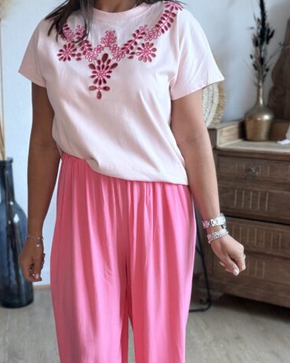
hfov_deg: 30.2
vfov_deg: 37.0
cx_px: 125
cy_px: 236
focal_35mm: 50
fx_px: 537
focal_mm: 2.71
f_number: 1.9
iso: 80
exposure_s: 1/87
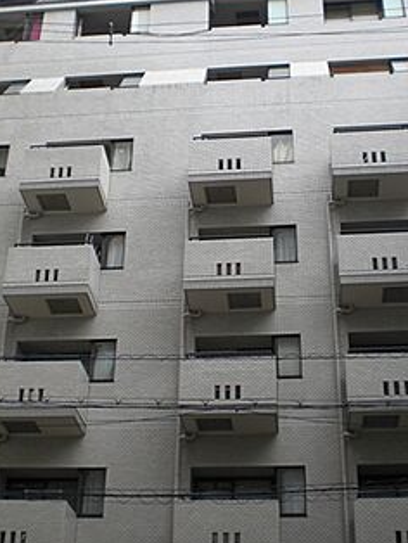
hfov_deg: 25.3
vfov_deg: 33.2
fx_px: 910
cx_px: 195
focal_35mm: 58
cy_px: 233
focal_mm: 6.3
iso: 64
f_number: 3.1
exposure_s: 1/200
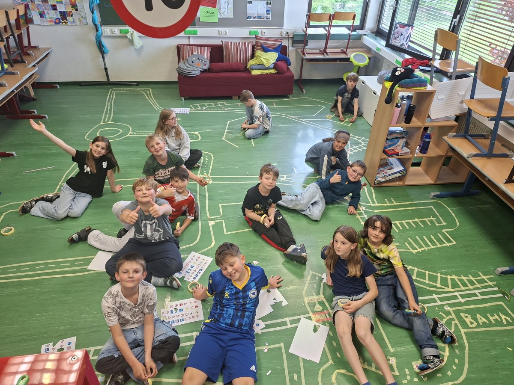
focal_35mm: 23
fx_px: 342
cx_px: 257
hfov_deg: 73.9
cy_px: 192
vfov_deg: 58.9
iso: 160
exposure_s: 1/100
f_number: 1.8
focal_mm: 5.54
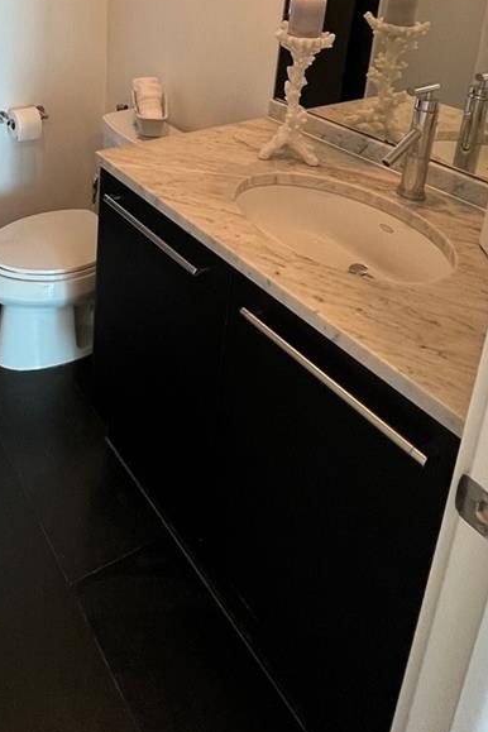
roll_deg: +0.2
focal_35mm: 28
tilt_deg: -14.7
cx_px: 27
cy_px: 52
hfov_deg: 41.7
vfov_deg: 55.3
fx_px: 569
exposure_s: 1/120
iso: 250
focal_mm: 1.57
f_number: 1.8
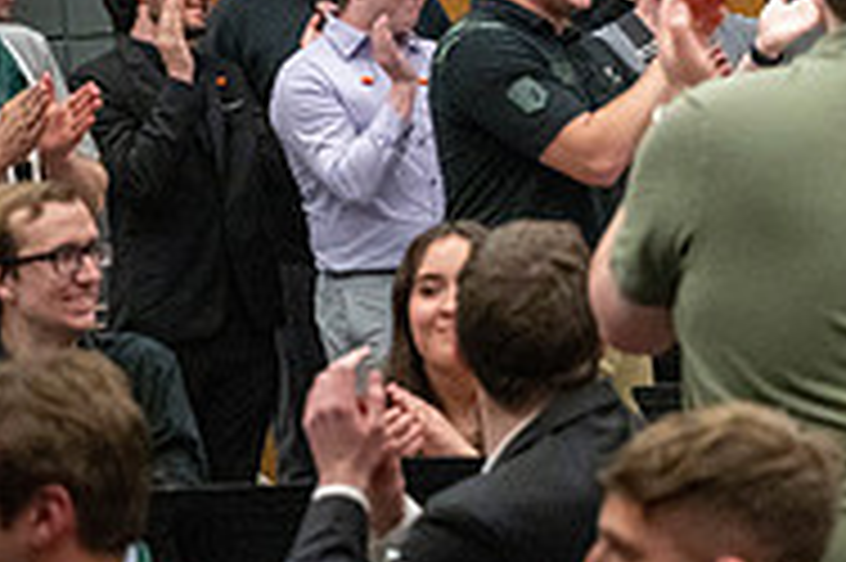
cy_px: -47
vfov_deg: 6.3
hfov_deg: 9.3
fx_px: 5071
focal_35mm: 216
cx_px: 1300
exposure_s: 1/500
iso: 10000
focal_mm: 70
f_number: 4
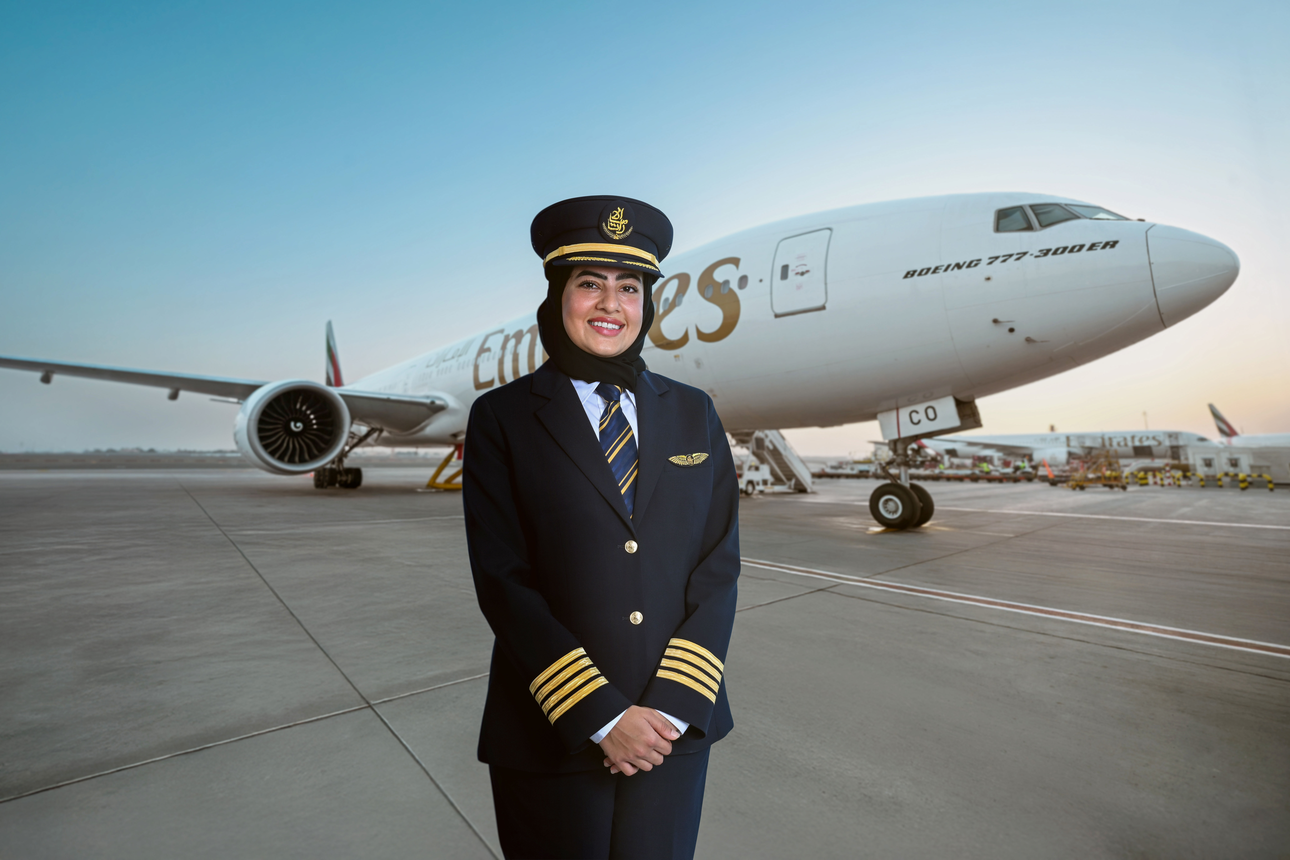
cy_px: 430
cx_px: 645
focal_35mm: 41
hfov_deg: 47.4
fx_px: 1469
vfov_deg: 32.6
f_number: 5
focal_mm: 41
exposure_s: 1/160
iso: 200
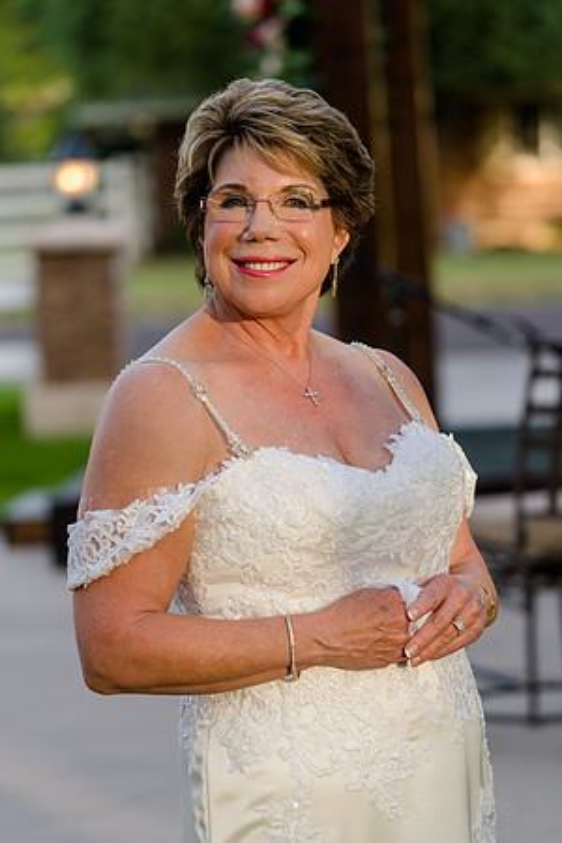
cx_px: 281
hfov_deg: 9.1
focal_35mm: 150
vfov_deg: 13.7
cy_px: 422
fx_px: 3512
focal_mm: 150
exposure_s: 1/320
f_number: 4
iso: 160
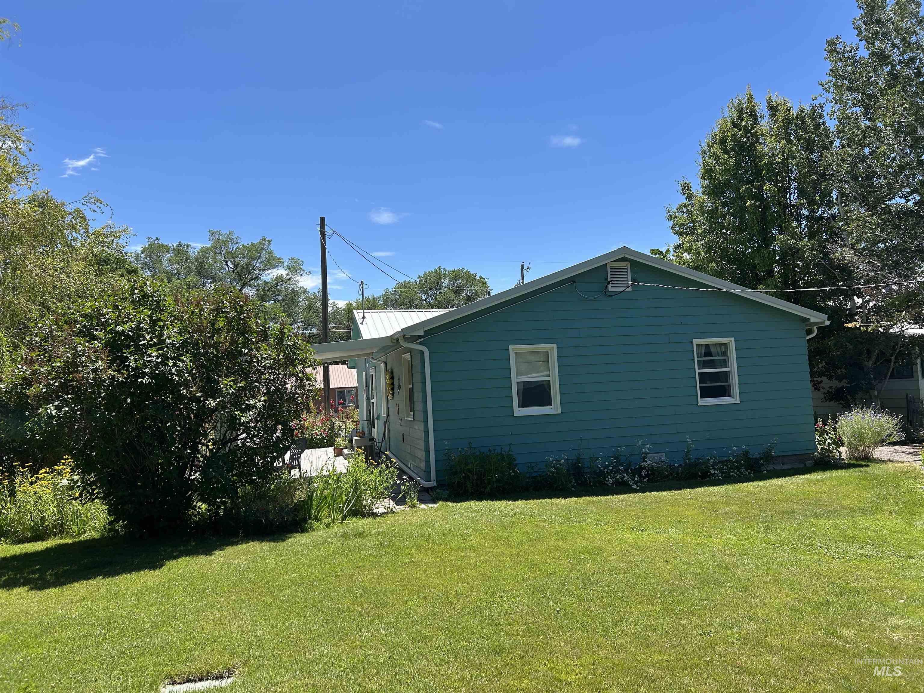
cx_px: 462
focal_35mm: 26
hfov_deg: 67.3
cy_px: 346
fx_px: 694
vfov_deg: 53.1
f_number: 1.5
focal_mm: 5.7
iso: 50
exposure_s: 1/3077
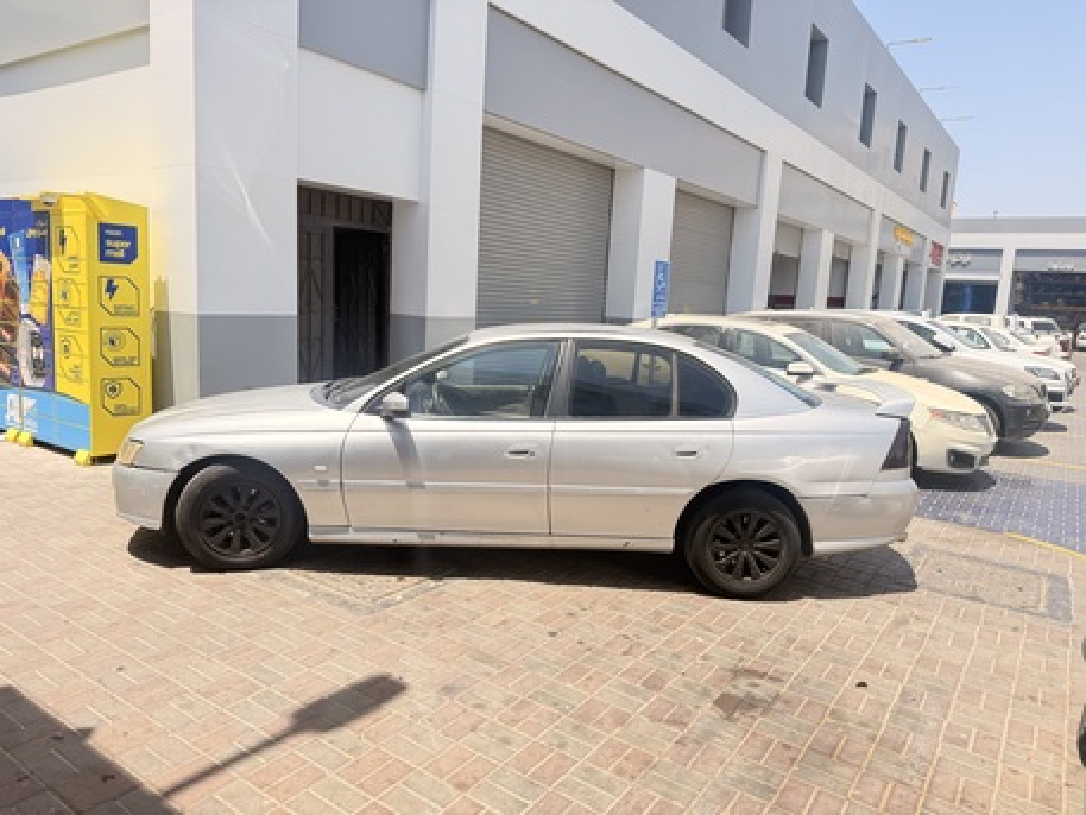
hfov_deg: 71.6
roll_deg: -2.6
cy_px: 408
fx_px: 753
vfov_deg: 56.8
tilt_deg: -8.2
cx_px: 543
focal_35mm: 24
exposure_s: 1/2703
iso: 100
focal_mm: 6.76
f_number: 1.78
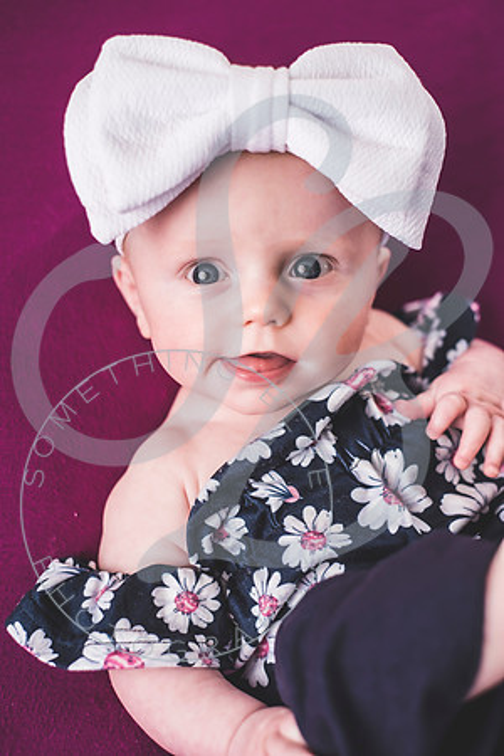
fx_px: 1050
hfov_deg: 27.0
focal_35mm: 50
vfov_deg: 39.6
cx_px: 252
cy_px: 378
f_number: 2.8
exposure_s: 1/320
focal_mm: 50
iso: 320
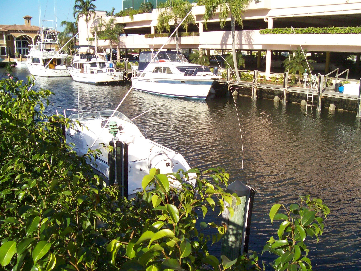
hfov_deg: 51.4
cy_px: 136
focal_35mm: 36
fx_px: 375
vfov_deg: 39.6
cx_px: 180
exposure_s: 1/378
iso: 80
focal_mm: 6
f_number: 4.8
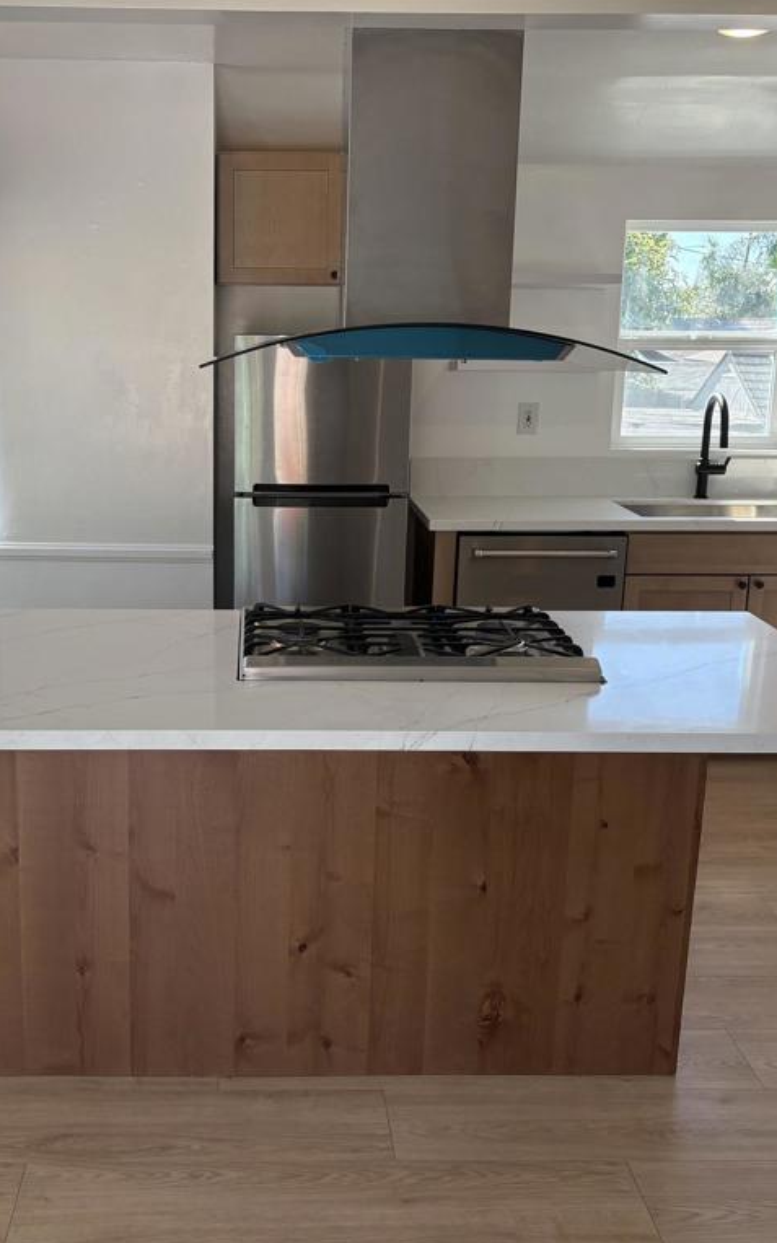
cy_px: 624
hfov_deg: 34.2
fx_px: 1253
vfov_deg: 52.7
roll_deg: +0.0
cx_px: 282
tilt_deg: -13.0
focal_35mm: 37
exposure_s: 1/367
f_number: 1.6
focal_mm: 5.96
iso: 64
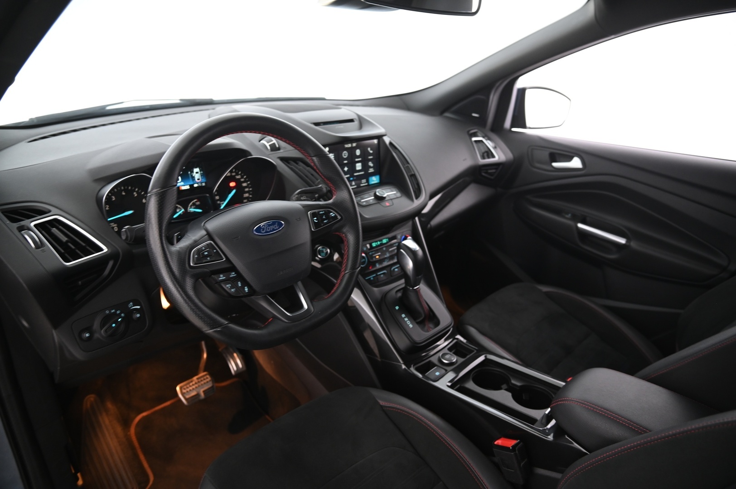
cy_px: 244
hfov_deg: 73.8
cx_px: 368
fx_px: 490
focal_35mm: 24
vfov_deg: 53.1
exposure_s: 1/8
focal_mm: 24
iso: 1250
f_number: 4
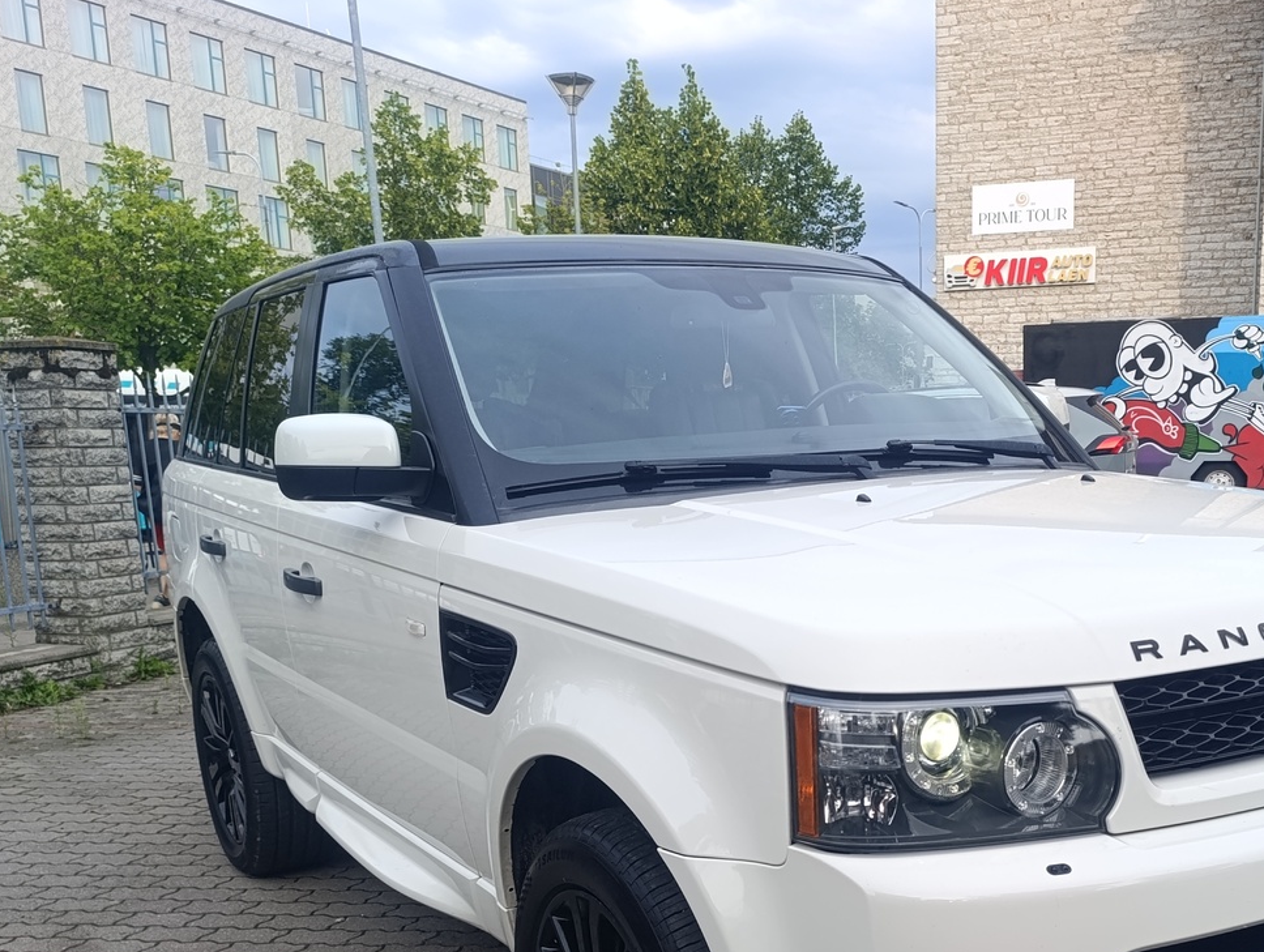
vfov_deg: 36.6
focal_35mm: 38
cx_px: 844
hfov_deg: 48.1
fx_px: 1390
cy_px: 753
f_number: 1.6
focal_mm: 6.14
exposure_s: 1/137
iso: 50
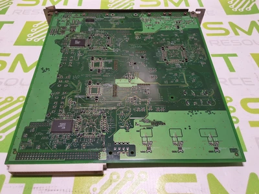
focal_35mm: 28
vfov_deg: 49.7
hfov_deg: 63.4
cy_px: 97
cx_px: 130
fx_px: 209
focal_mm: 2.91
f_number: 1.9
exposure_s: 1/120
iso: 40
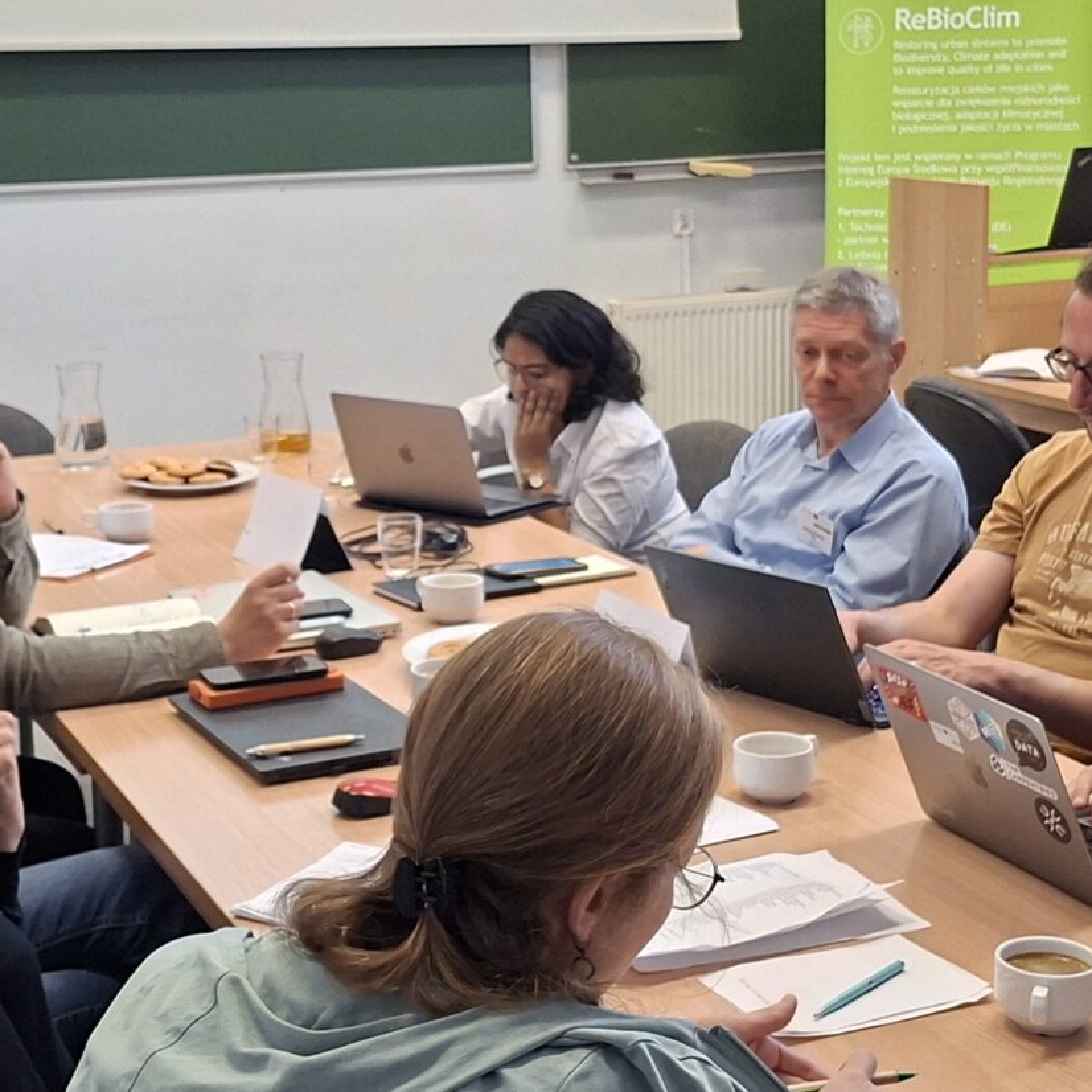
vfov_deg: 27.2
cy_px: 431
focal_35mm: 63
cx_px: 554
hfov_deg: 27.3
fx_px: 2248
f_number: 1.8
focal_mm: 5.54
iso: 200
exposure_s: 1/100
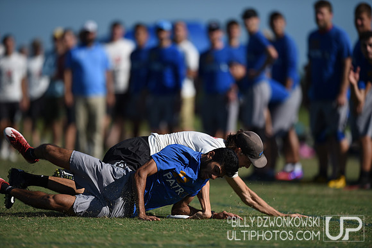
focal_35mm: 400
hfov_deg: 5.2
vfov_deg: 3.4
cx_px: 186
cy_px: 124
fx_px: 4131
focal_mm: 400
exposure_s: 1/8000
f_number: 2.8
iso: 200
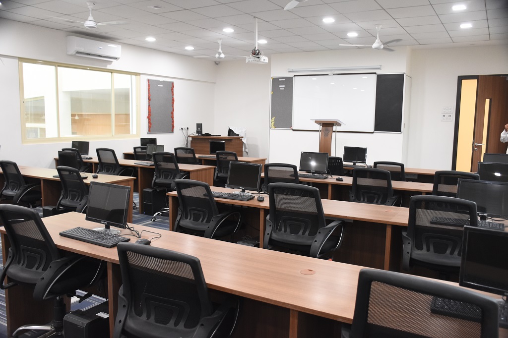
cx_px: 254
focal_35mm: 30
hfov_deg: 61.9
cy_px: 169
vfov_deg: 43.6
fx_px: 423
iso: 1600
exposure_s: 1/60
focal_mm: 20
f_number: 3.5
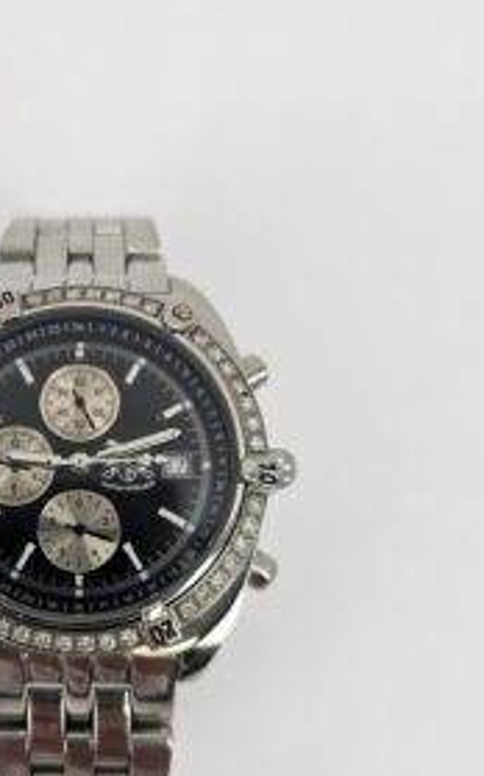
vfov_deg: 55.0
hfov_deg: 34.7
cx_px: 75
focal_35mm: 35
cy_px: 456
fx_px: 740
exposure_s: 1/100
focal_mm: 6.3
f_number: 1.7
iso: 40
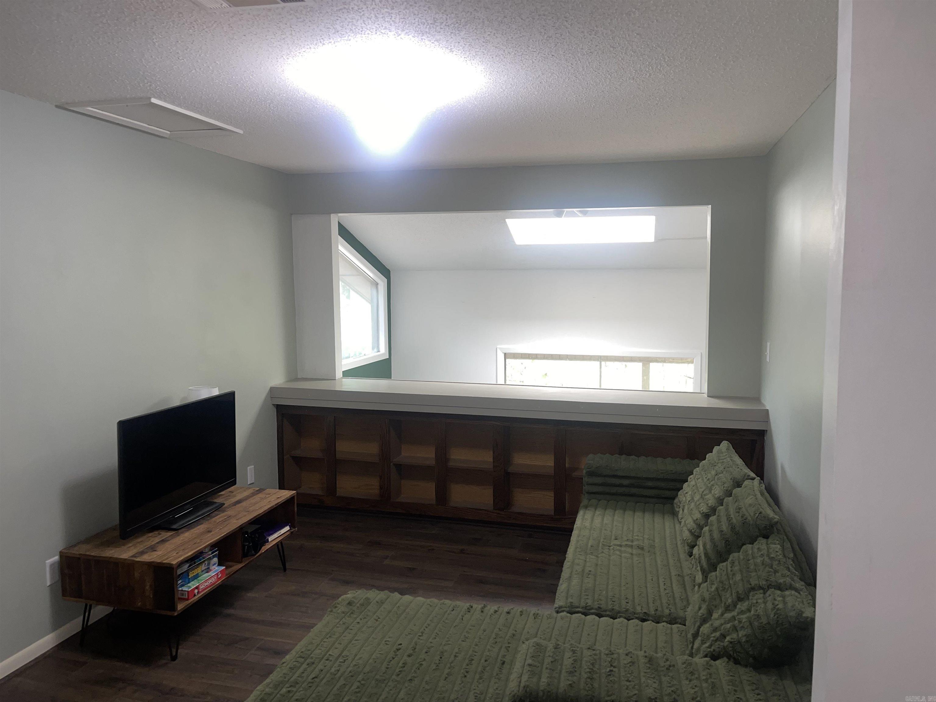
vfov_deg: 54.9
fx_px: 676
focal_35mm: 25
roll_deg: +0.4
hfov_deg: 69.4
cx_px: 468
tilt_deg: -5.2
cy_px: 351
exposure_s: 1/15
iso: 80
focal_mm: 5.1
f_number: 1.6
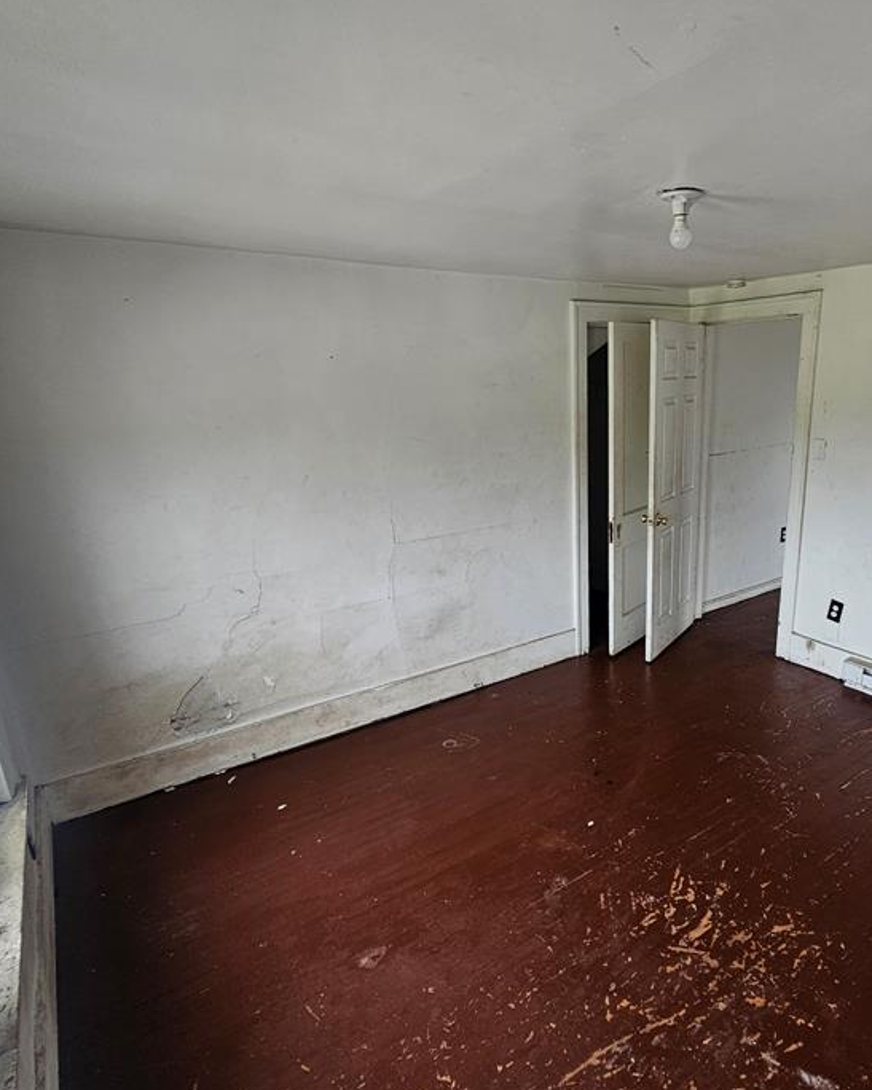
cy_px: 564
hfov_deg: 68.8
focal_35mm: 19
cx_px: 582
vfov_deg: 83.3
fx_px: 613
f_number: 2.2
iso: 50
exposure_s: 1/60
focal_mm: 2.2
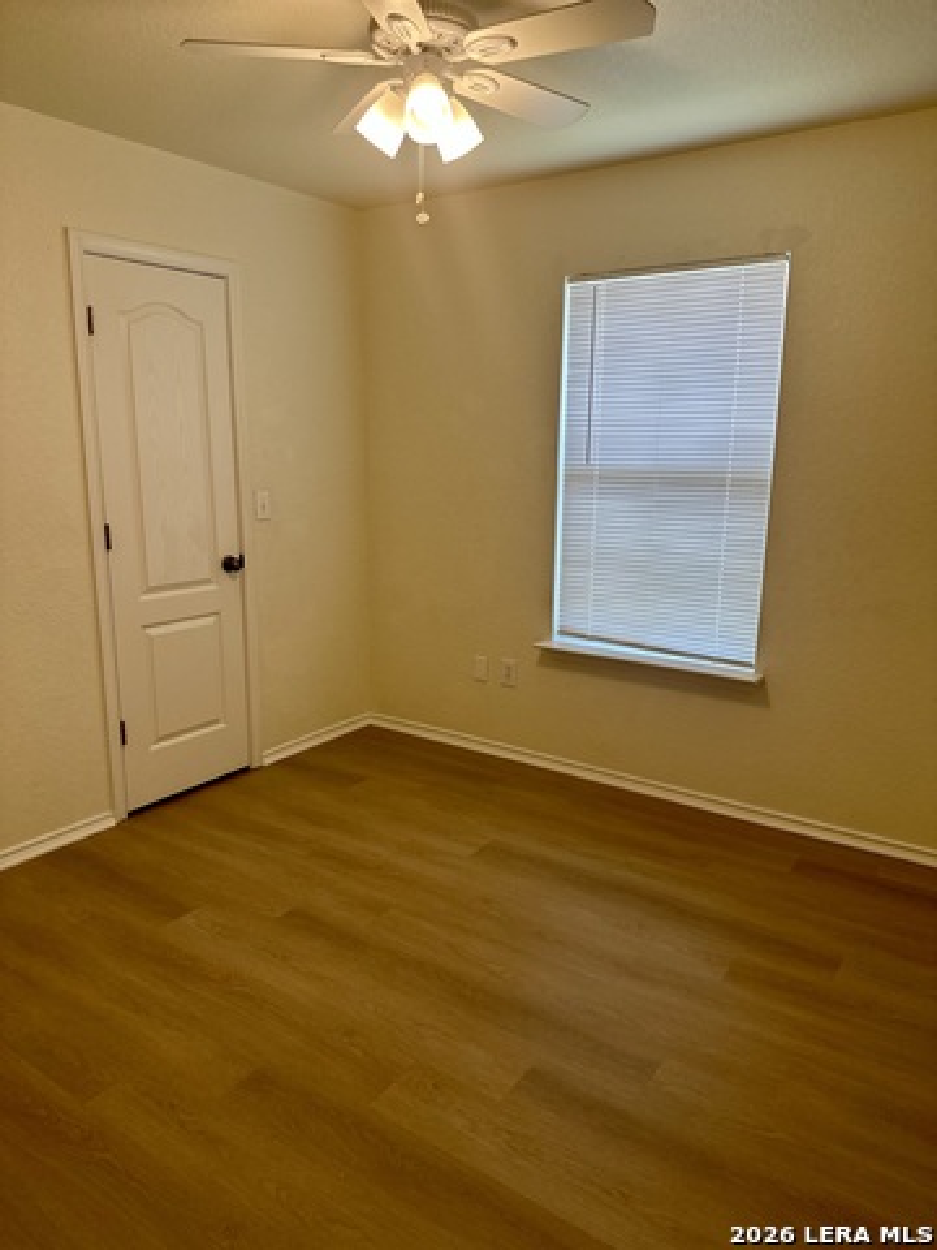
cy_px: 625
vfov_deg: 71.6
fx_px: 866
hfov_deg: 56.8
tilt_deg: -11.7
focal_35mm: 24
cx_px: 468
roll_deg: -0.8
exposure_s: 1/120
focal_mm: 6.86
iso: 100
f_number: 1.78
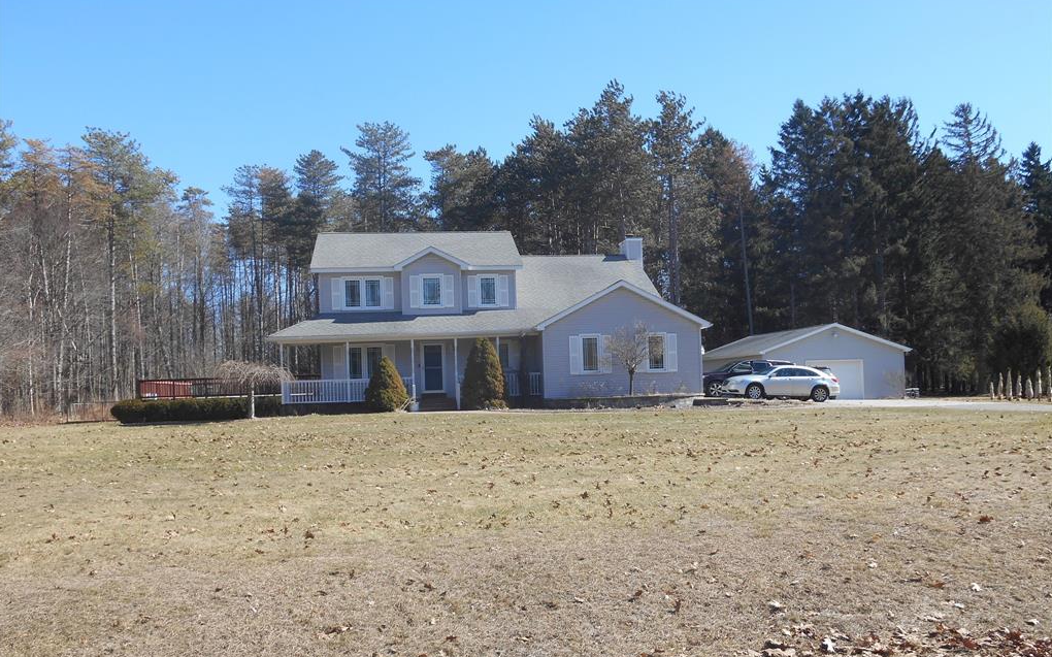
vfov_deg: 38.2
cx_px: 526
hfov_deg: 58.2
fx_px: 946
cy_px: 389
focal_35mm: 33
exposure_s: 1/500
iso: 80
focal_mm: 5.5
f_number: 3.6
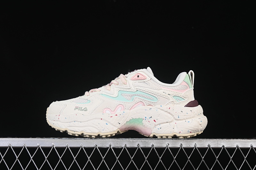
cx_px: 128
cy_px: 85
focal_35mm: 75
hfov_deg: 27.0
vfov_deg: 18.2
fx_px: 533
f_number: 8
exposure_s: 1/80
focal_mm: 50
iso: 160
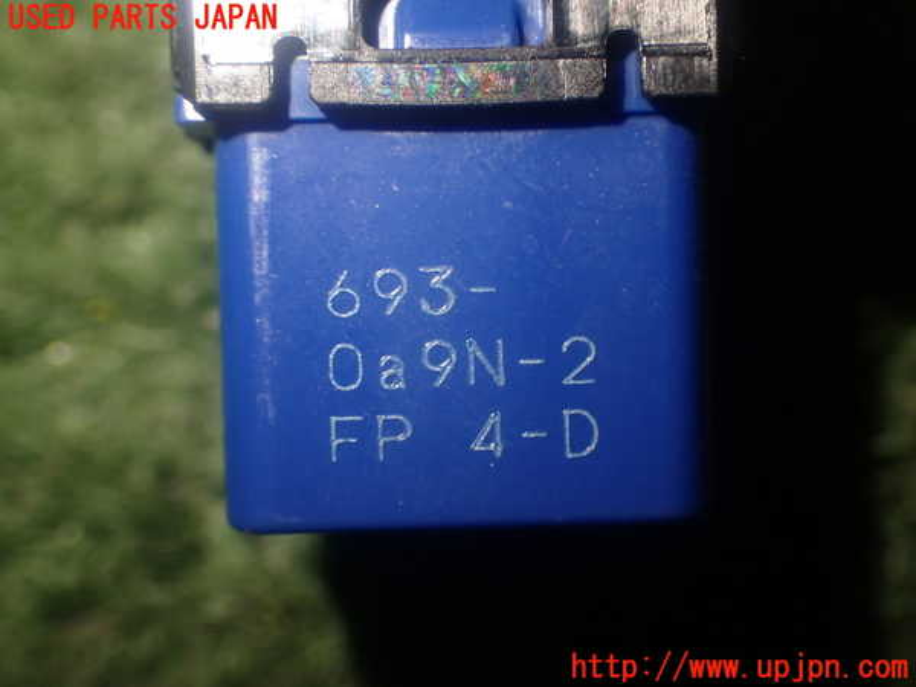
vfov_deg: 29.1
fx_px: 1323
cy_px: 344
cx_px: 458
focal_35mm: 50
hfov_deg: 38.2
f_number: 3.2
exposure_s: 1/50
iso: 200
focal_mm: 9.01
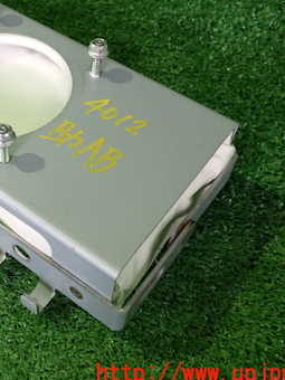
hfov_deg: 26.3
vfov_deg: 35.9
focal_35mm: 53
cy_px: 136
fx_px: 582
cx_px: 13
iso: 250
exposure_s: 1/30
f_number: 2.3
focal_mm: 5.4
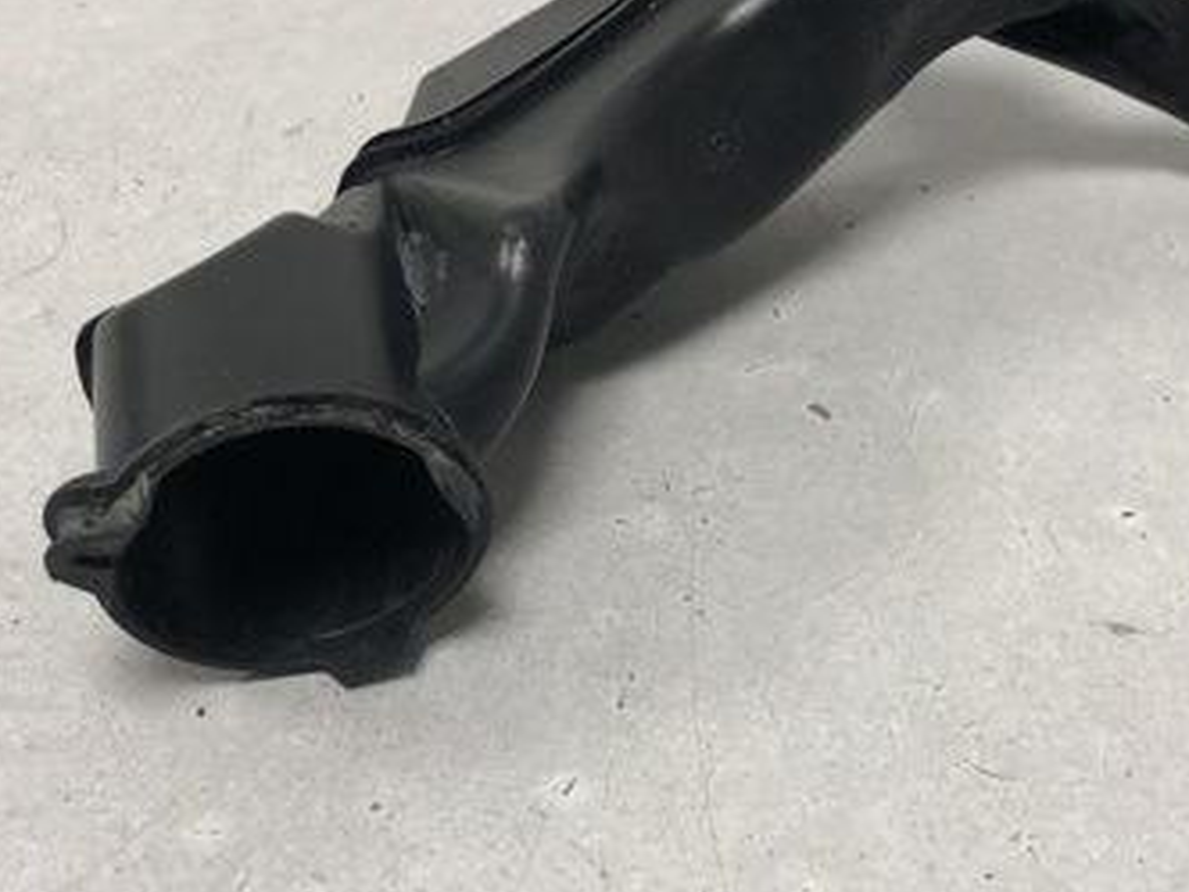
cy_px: 376
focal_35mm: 54
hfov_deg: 35.5
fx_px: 1855
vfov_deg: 27.0
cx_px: 659
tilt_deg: -47.3
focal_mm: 4
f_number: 1.8
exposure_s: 1/33
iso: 40
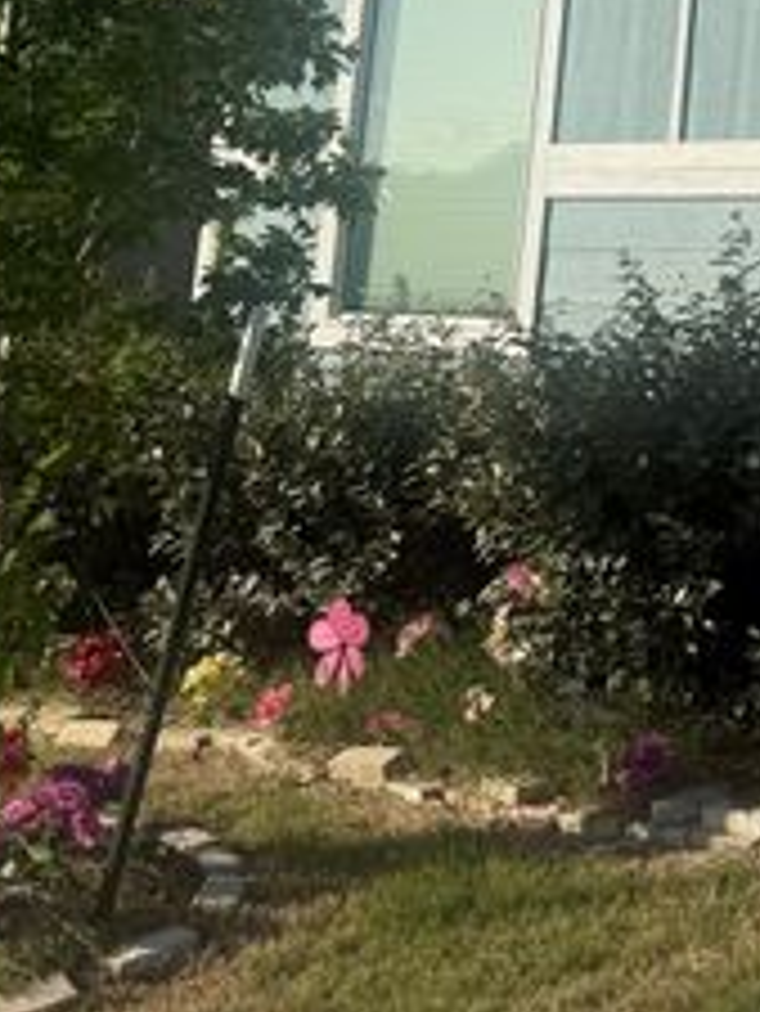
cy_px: -146
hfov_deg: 18.8
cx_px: 1057
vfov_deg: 25.1
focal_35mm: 71
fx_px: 2076
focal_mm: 6.76
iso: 80
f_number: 1.78
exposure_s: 1/6711
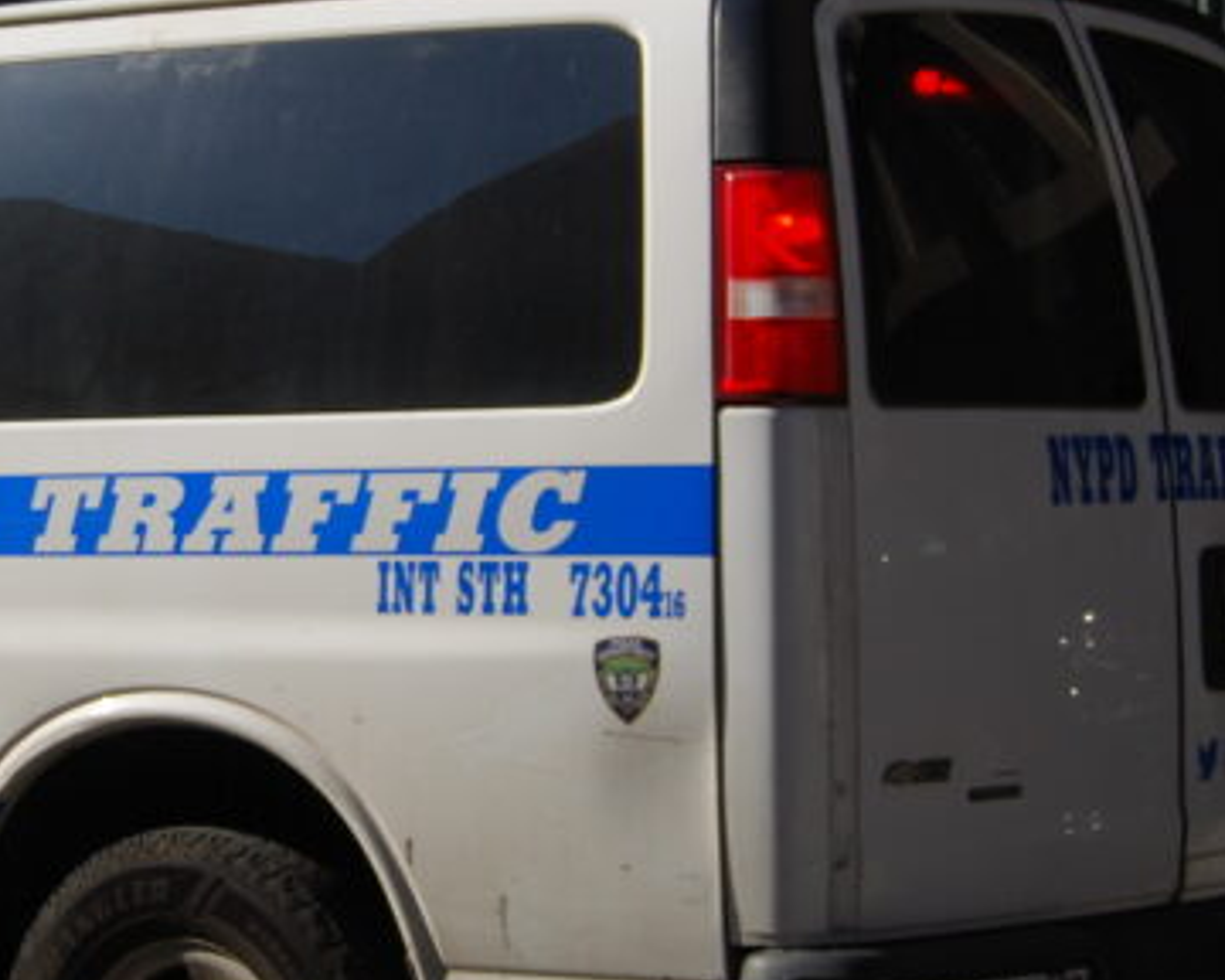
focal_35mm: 124
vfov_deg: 12.4
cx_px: -7
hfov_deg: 15.2
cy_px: 339
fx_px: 4508
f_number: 5.6
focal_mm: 31
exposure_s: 1/500
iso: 100
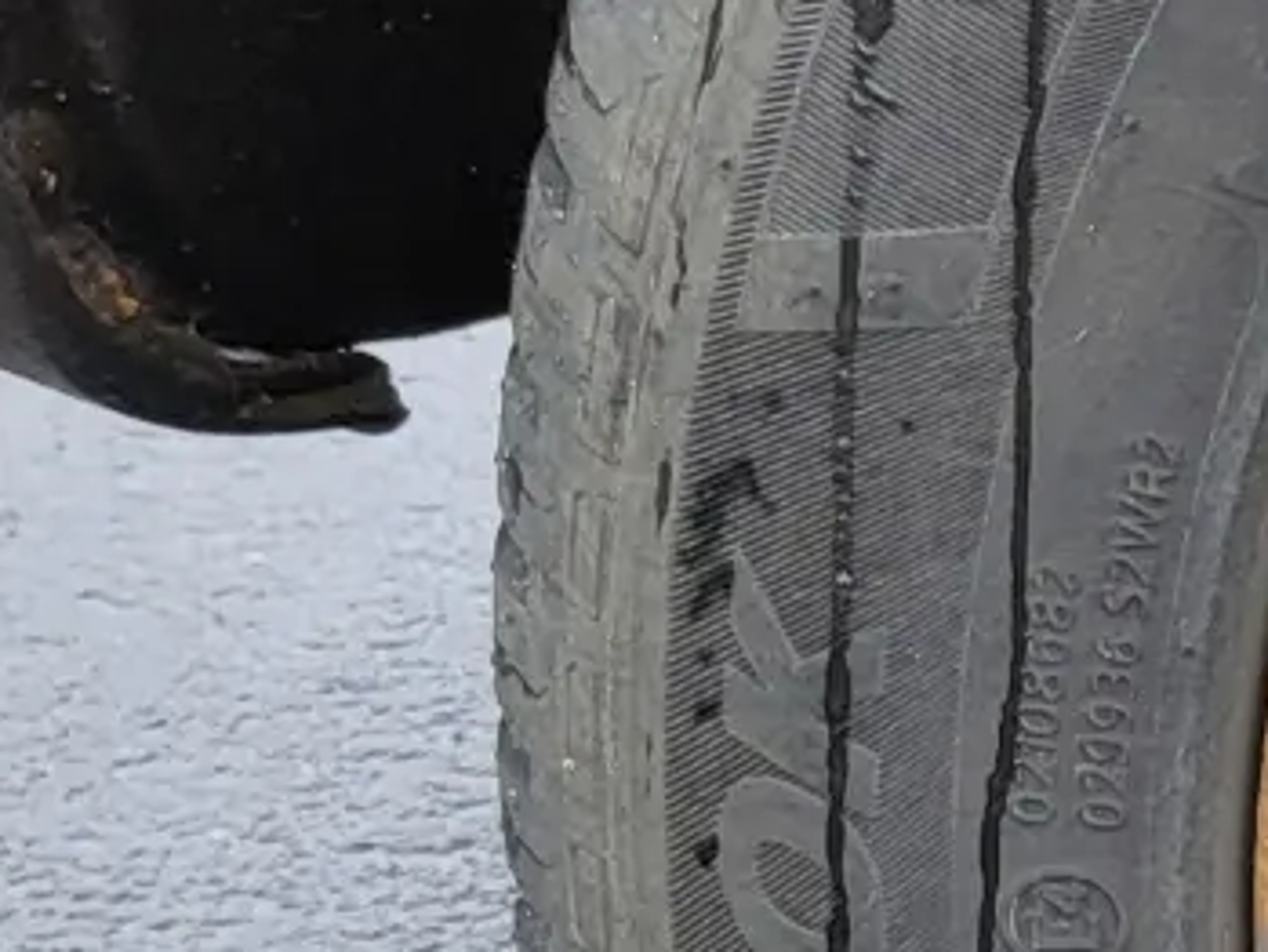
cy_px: 937
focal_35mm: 143
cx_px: 2961
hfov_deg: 11.6
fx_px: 5240
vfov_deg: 10.3
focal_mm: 5.4
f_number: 1.8
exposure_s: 1/147
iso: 40
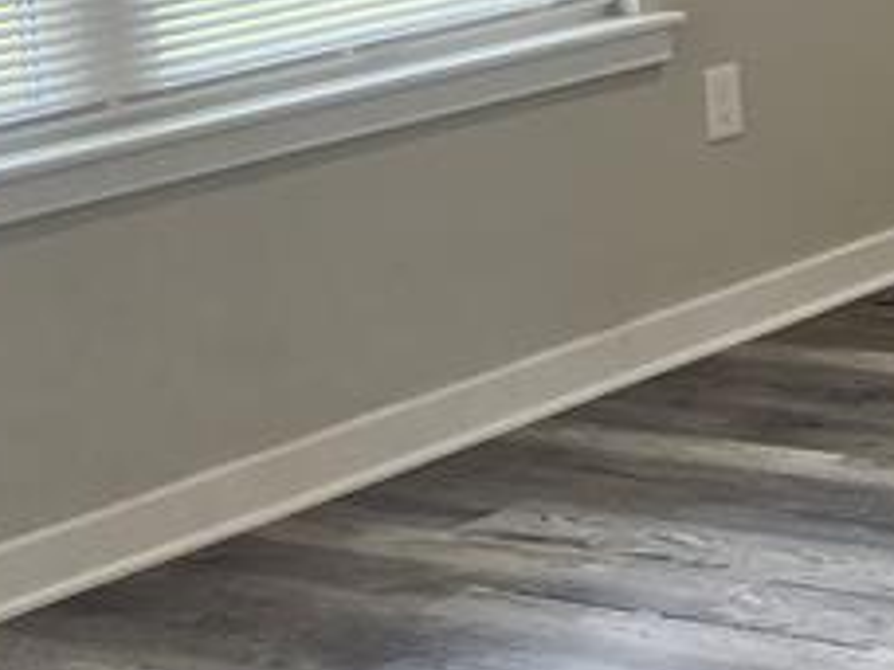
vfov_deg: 12.3
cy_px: -208
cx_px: 1702
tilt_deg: -7.1
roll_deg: +2.4
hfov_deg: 14.4
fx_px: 3022
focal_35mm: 117
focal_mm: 5.7
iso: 64
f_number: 1.5
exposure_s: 1/120
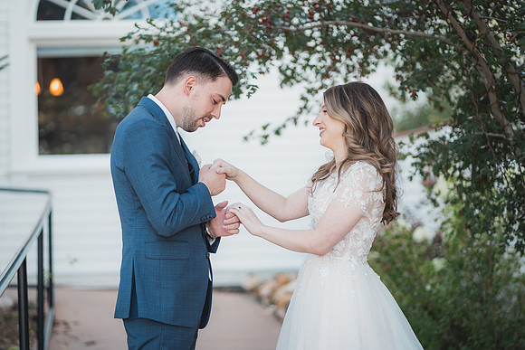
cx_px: 262
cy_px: 175
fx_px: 1320
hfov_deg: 22.5
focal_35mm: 91
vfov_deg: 15.1
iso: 1000
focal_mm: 85
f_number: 1.8
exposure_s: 1/1000
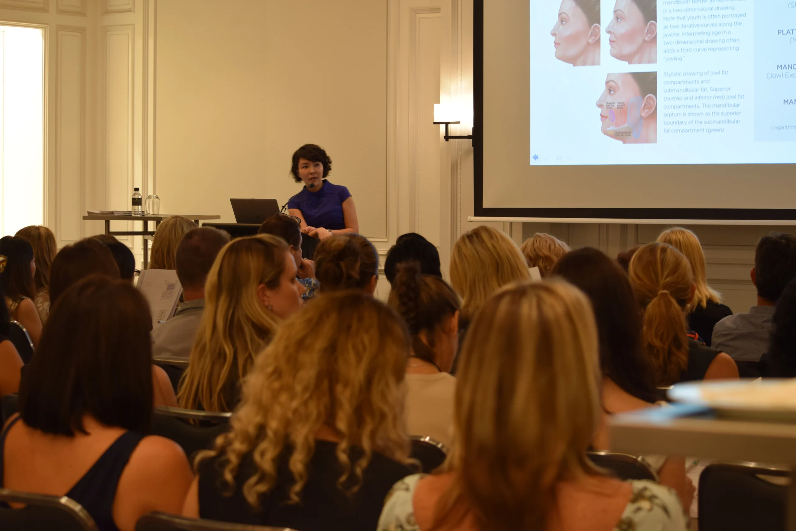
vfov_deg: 16.6
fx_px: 1824
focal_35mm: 82
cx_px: 398
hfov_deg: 24.6
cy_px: 266
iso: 640
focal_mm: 55
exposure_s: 1/15
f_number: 6.3
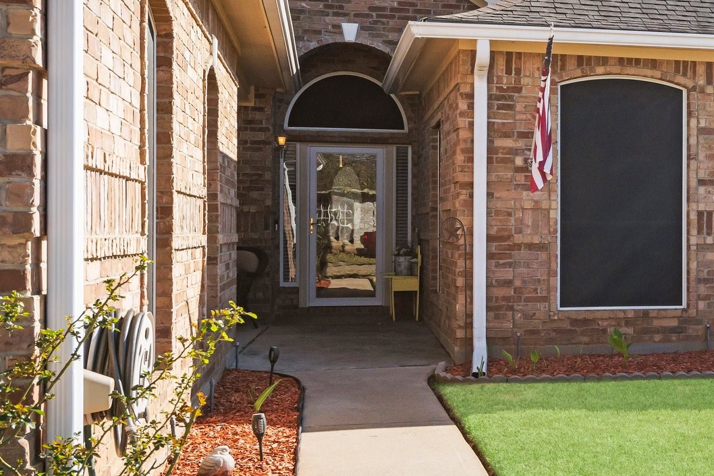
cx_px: 674
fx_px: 1190
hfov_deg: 31.5
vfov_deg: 22.6
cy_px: 218
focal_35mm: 60
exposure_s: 1/2000
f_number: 7.1
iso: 640
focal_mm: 31
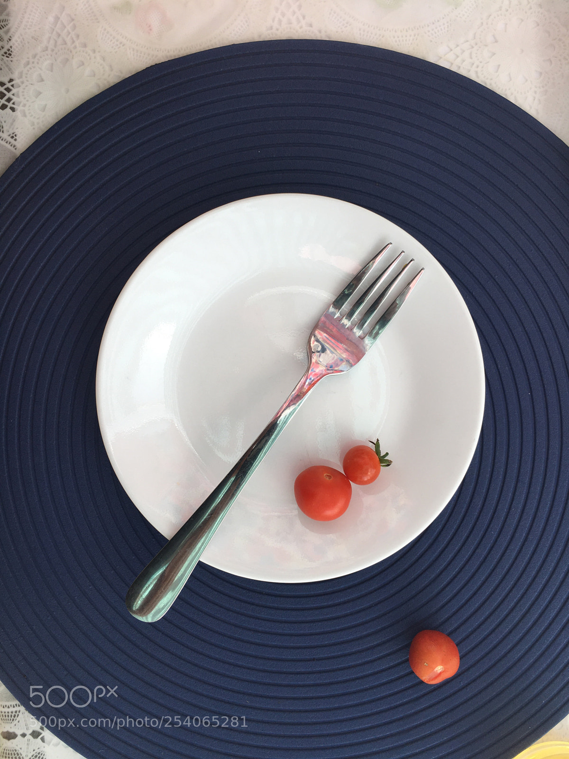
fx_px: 636
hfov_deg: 48.2
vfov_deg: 61.7
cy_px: 380
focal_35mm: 29
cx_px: 284
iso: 25
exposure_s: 1/463
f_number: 2.2
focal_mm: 4.15
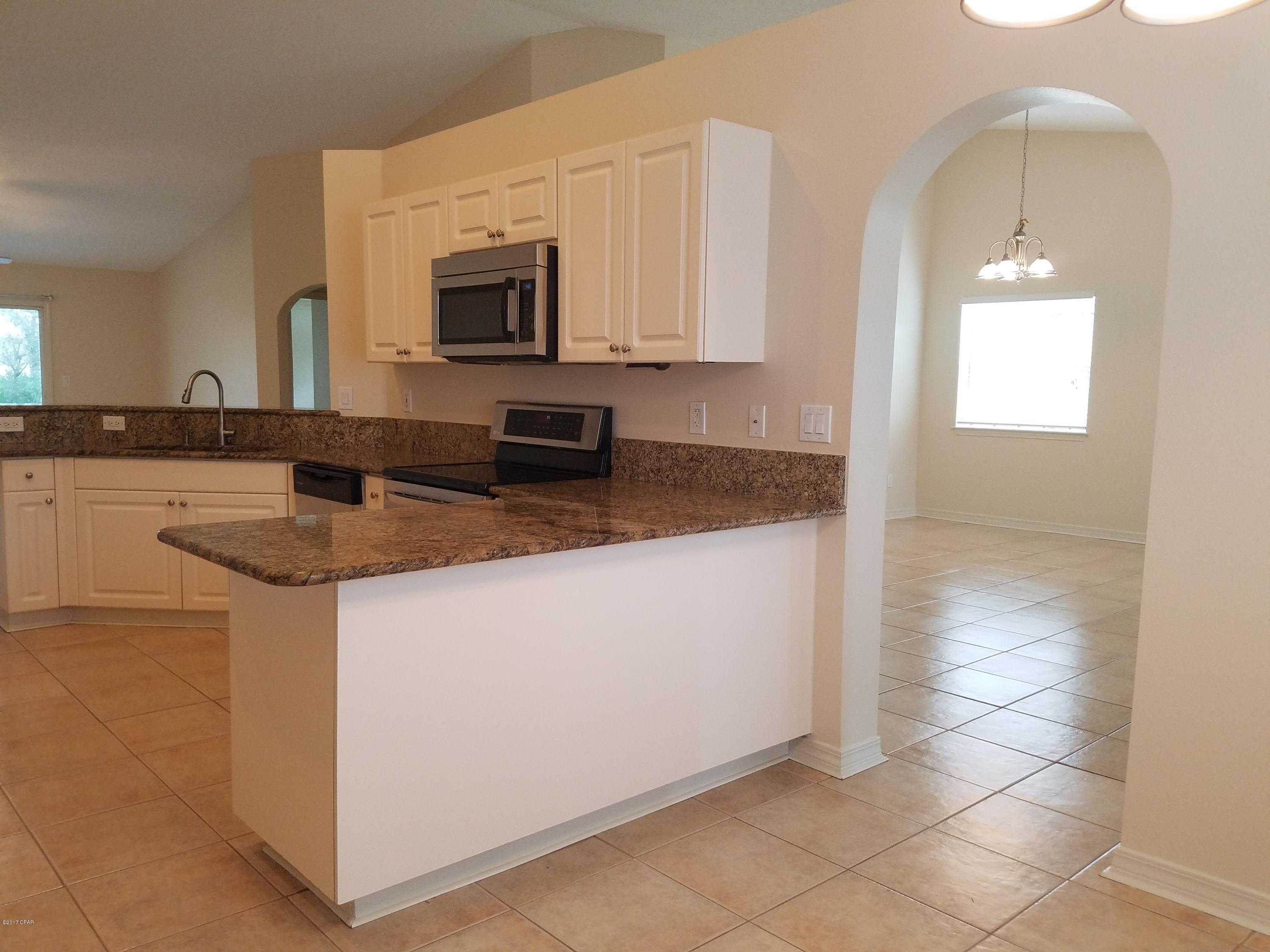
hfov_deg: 67.3
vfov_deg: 53.1
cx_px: 635
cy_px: 476
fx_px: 954
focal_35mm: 26
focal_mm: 4.2
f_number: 1.7
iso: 160
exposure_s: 1/60
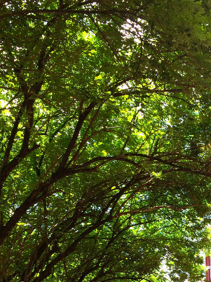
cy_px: 245
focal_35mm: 57
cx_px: 188
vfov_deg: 32.4
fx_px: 463
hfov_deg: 24.9
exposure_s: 1/483
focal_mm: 4.15
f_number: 2.2
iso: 32
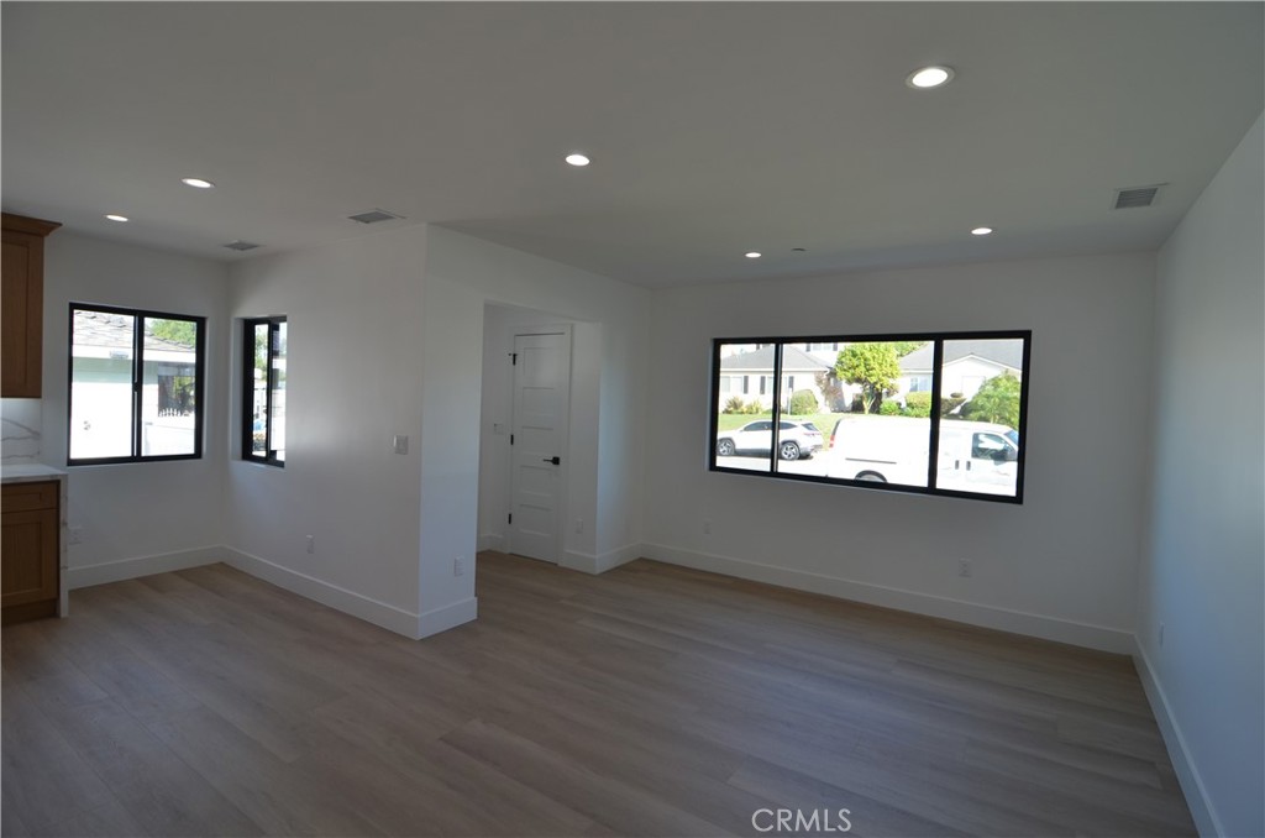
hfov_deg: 95.1
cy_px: 419
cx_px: 632
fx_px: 579
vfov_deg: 71.8
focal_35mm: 16
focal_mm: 11
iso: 220
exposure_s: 1/125
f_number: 5.6
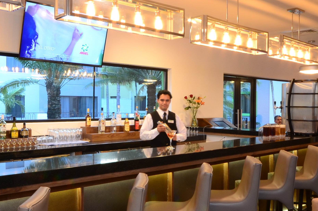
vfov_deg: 33.2
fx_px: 353
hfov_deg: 48.5
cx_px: 147
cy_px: 98
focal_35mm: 40
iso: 200
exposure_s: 1
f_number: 10
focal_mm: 10
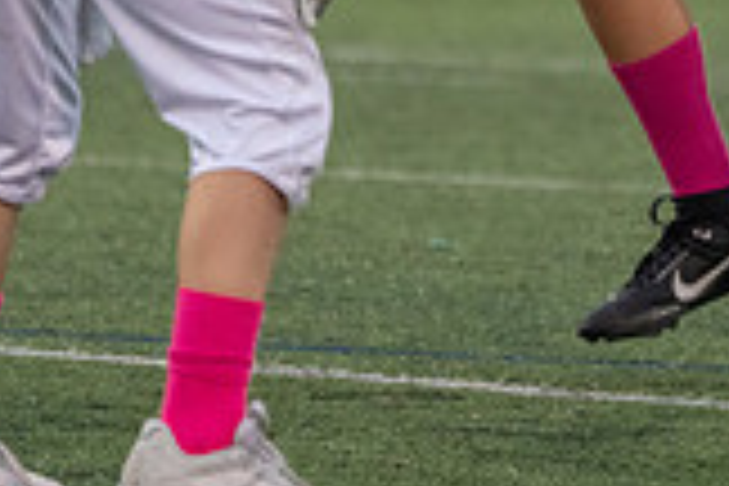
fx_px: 27072
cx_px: 765
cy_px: -259
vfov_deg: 1.0
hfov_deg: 1.5
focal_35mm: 1337
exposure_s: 1/1000
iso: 4000
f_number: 5.6
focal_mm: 373
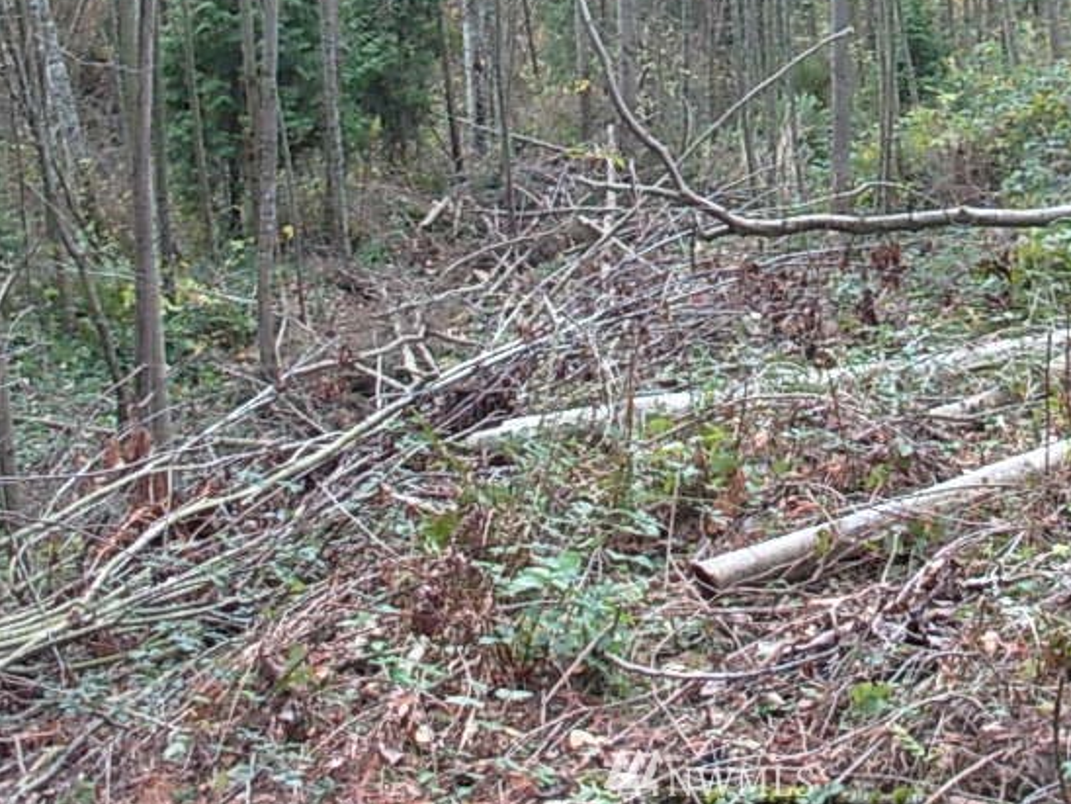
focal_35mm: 71
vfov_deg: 20.3
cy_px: 96
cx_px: 713
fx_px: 2197
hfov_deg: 27.2
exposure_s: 1/65.9
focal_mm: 6.3
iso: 50
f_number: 2.9
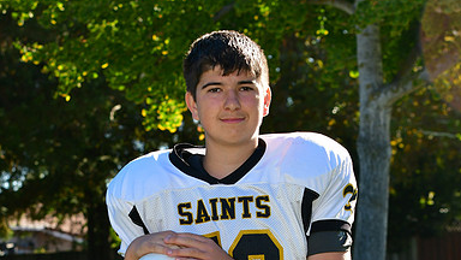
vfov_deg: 7.3
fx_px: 2029
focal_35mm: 166
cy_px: 302
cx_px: 231
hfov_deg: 13.0
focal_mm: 70
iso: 400
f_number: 6.3
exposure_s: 1/500
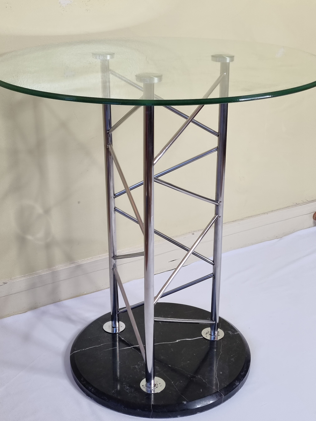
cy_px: 210
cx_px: 158
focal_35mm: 26
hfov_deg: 53.1
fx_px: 316
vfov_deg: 67.3
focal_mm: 5.4
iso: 125
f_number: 1.8
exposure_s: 1/100
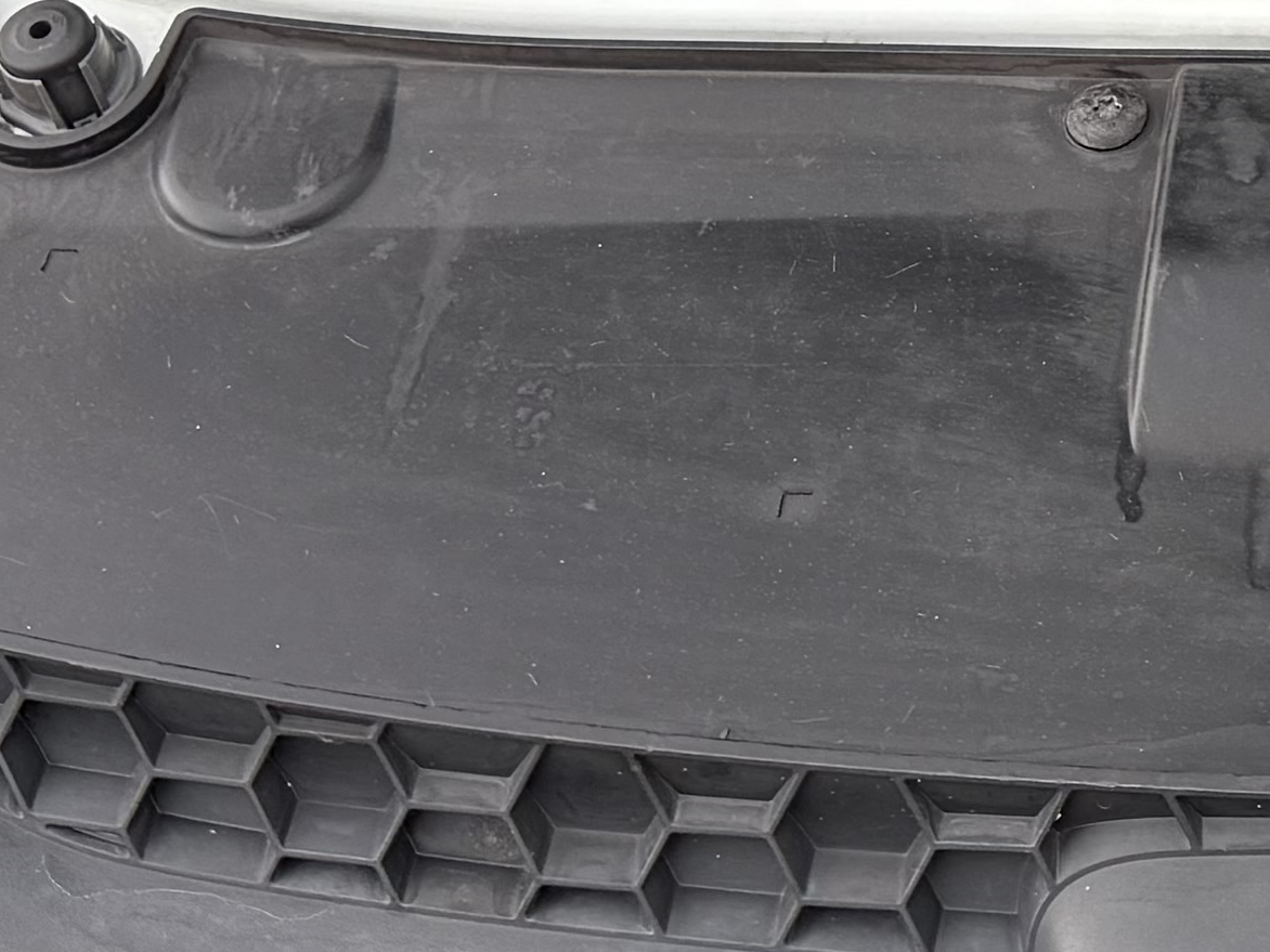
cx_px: 1841
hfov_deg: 15.6
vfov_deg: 12.2
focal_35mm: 117
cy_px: -345
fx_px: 4293
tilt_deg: -37.5
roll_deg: -0.4
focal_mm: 6.76
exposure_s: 1/363
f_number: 1.78
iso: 100
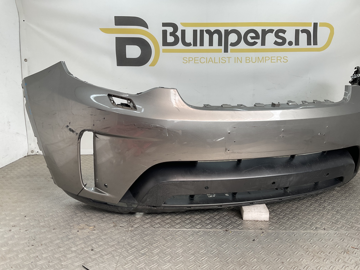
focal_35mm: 29
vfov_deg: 48.2
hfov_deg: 61.7
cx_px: 180
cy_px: 135
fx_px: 302
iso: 16
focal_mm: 3
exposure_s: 1/156
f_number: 1.8
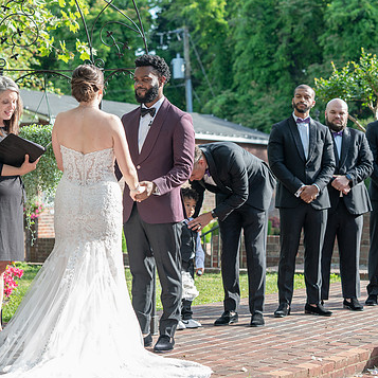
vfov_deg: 17.1
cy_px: 206
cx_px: 133
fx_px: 1260
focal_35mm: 102
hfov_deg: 17.0
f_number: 4
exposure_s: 1/400
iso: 320
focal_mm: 70
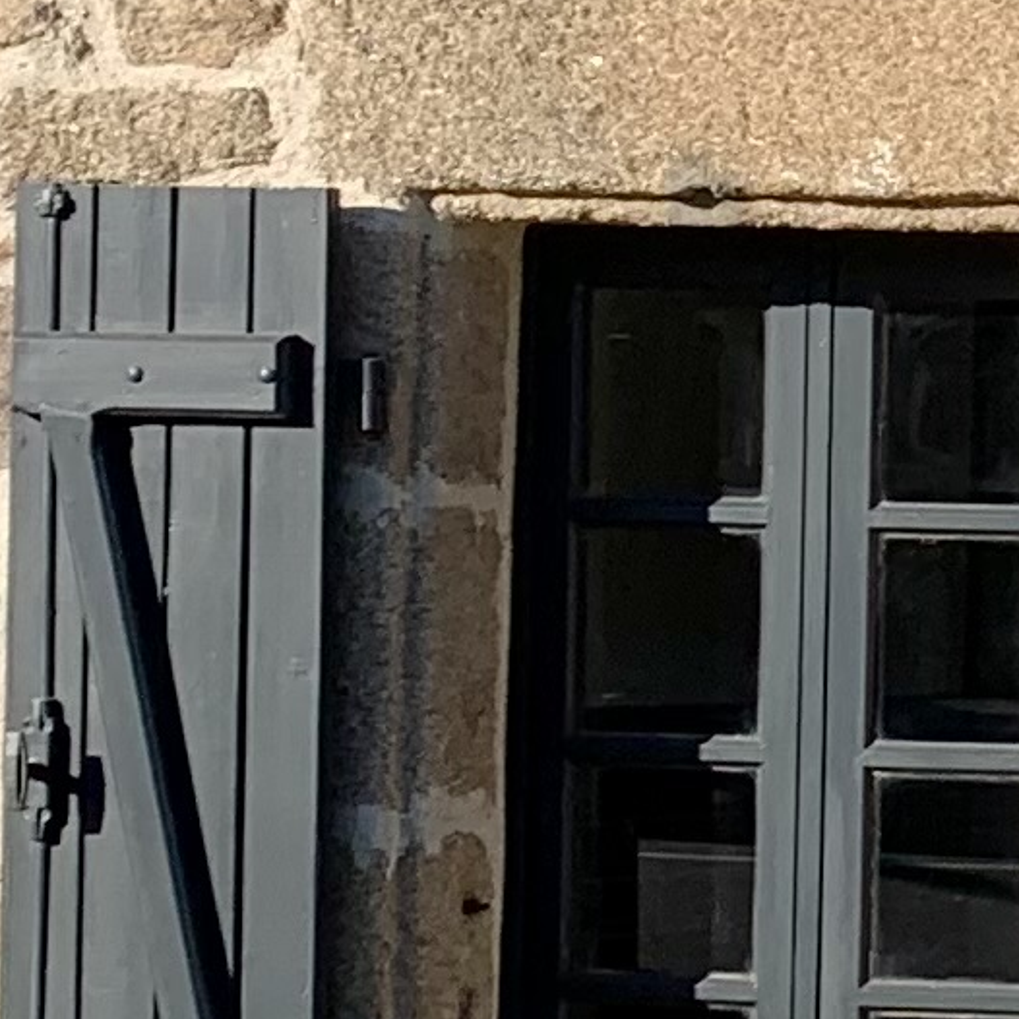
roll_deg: -2.1
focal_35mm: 176
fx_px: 5862
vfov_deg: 9.9
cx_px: 2586
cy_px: 525
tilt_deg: +0.3
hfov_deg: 8.8
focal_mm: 4.25
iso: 25
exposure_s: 1/1718
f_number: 1.8
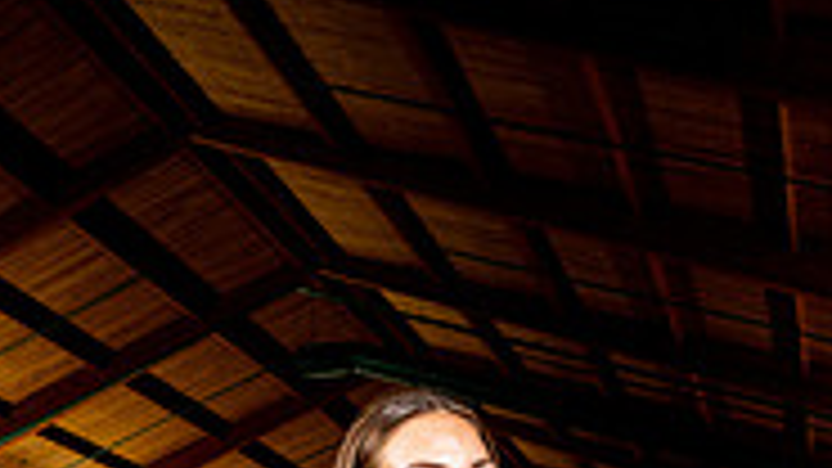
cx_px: 517
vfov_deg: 15.3
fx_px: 1346
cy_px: 976
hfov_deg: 34.2
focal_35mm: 61
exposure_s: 1/125
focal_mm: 24
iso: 400
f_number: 7.1
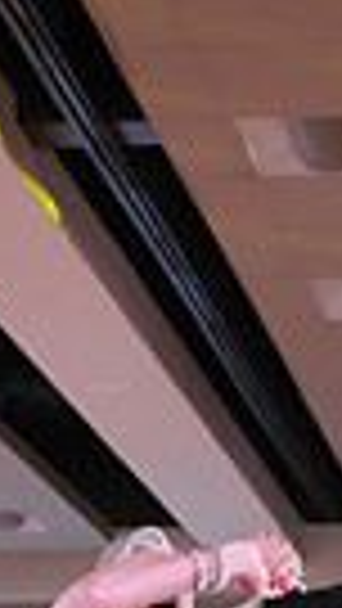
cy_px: 937
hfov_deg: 8.4
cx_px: 745
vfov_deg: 14.7
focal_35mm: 135
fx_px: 2175
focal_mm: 30
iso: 8000
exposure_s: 1/400
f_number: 4.5
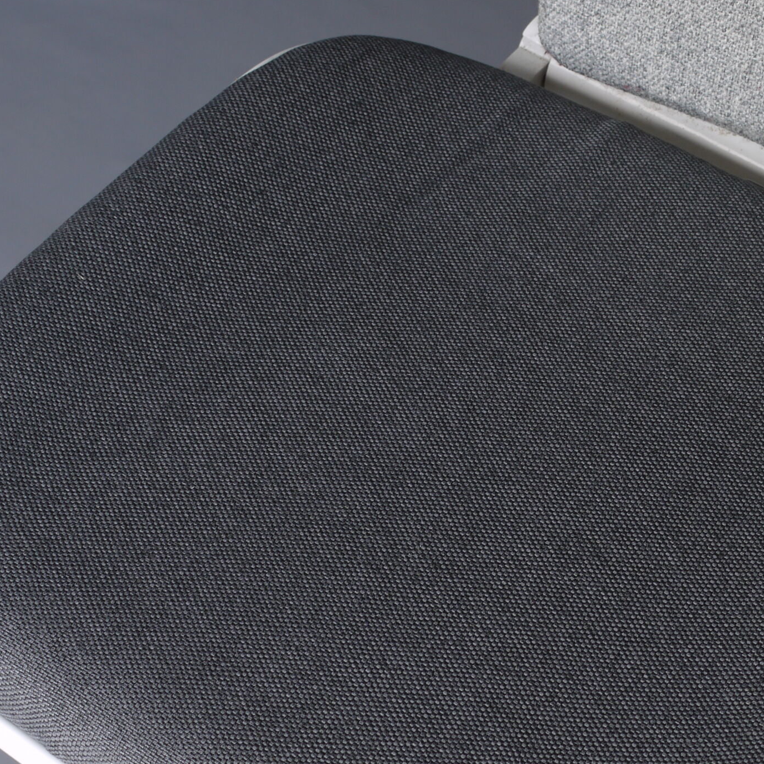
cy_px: 568
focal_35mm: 83
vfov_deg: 20.7
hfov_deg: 20.8
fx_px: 2073
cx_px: 547
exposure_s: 1/50
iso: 100
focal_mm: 23
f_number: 4.8
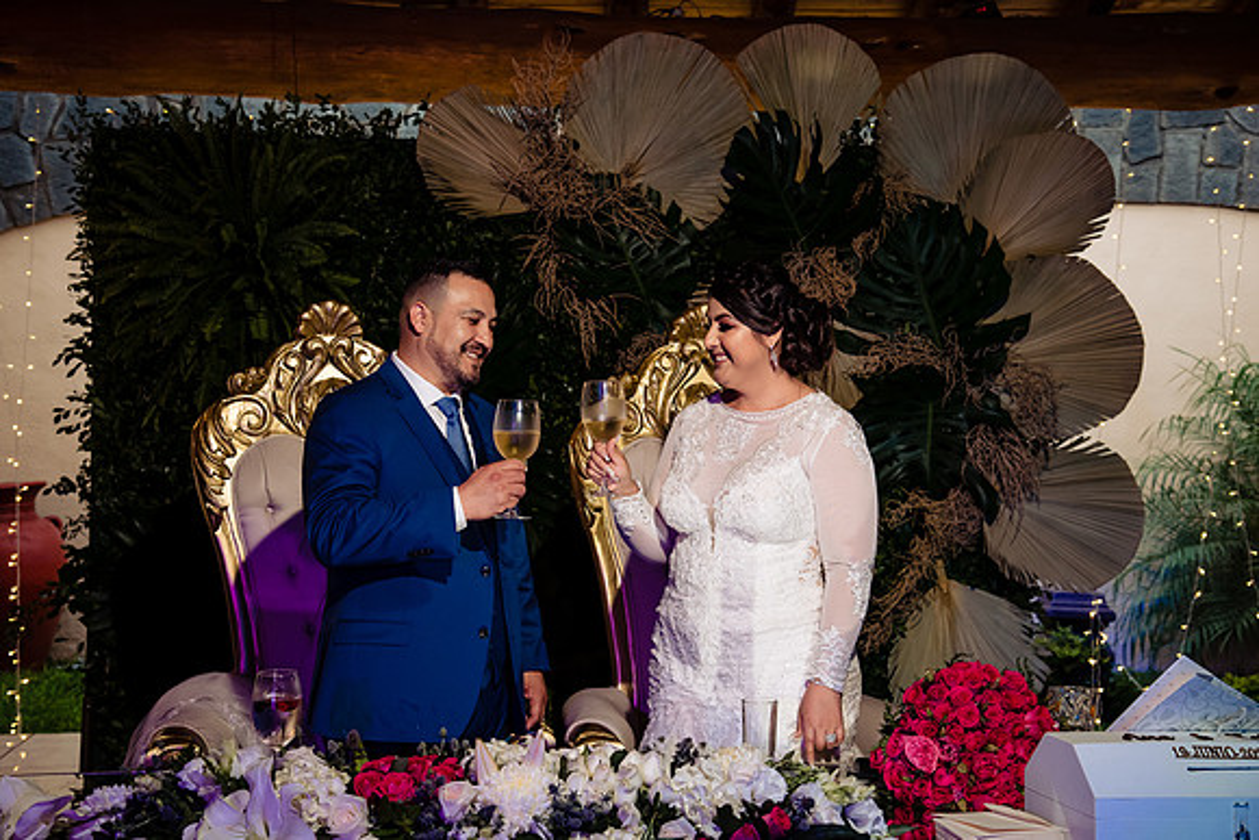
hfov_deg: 36.2
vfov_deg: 24.6
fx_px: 1924
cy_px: 420
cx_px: 630
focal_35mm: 55
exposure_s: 1/125
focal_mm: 55
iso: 2000
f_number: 7.1
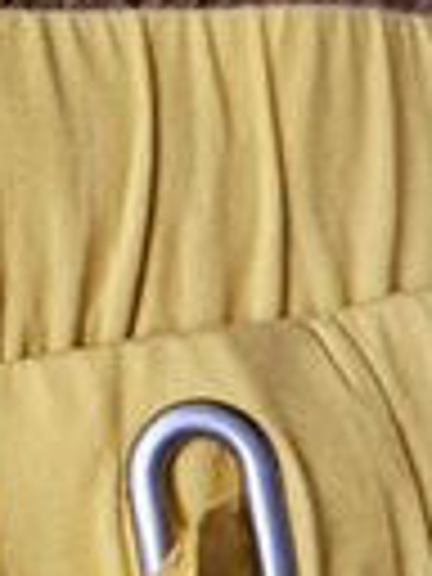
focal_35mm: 90
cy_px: 450
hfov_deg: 15.5
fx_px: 1498
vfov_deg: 21.5
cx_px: -146
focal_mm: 5.4
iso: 400
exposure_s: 1/100
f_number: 1.8
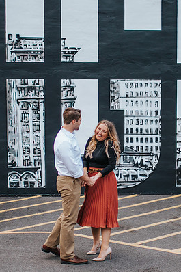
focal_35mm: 76
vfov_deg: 26.6
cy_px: 167
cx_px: 111
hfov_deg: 17.9
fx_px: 574
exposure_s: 1/800
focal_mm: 35
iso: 400
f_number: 1.8
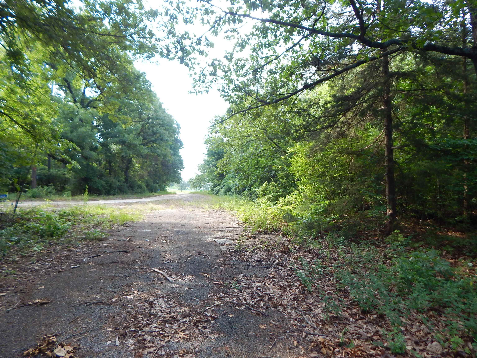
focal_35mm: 22
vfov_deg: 61.1
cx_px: 238
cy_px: 179
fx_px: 303
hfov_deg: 76.4
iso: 125
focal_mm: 4
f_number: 3
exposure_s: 1/125
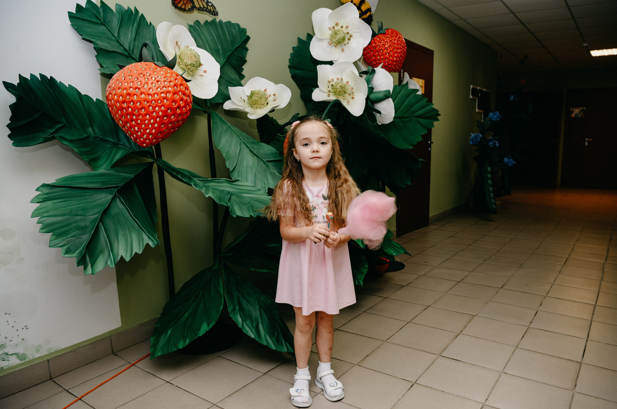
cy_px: 217
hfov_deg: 66.5
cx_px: 326
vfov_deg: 47.0
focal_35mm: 27
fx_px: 471
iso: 320
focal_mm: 26
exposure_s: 1/160
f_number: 4
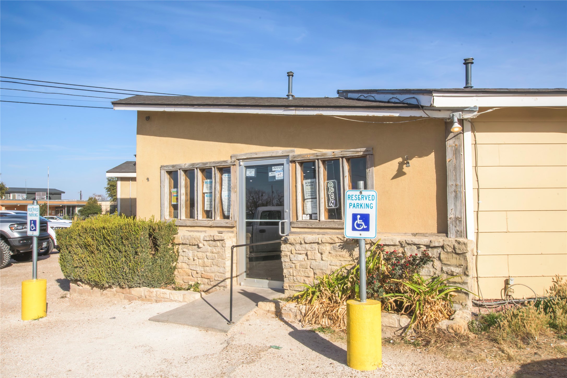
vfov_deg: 43.6
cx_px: 284
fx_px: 472
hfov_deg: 61.9
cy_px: 189
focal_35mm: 30
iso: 200
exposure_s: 1/320
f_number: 20
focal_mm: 20
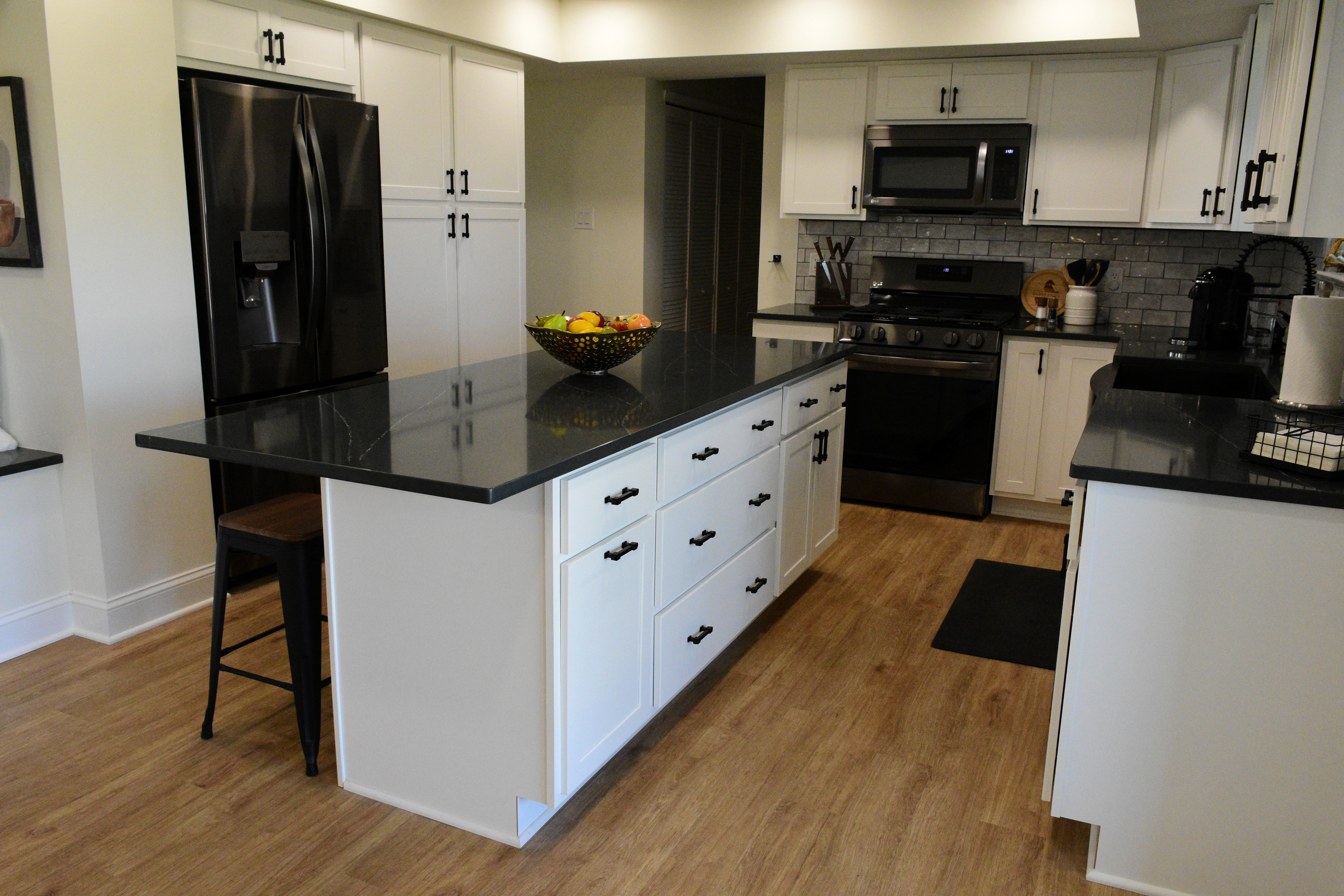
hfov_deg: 67.4
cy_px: 448
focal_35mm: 27
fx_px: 1008
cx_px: 672
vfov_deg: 47.9
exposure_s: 1/125
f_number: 9
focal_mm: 18
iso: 3200
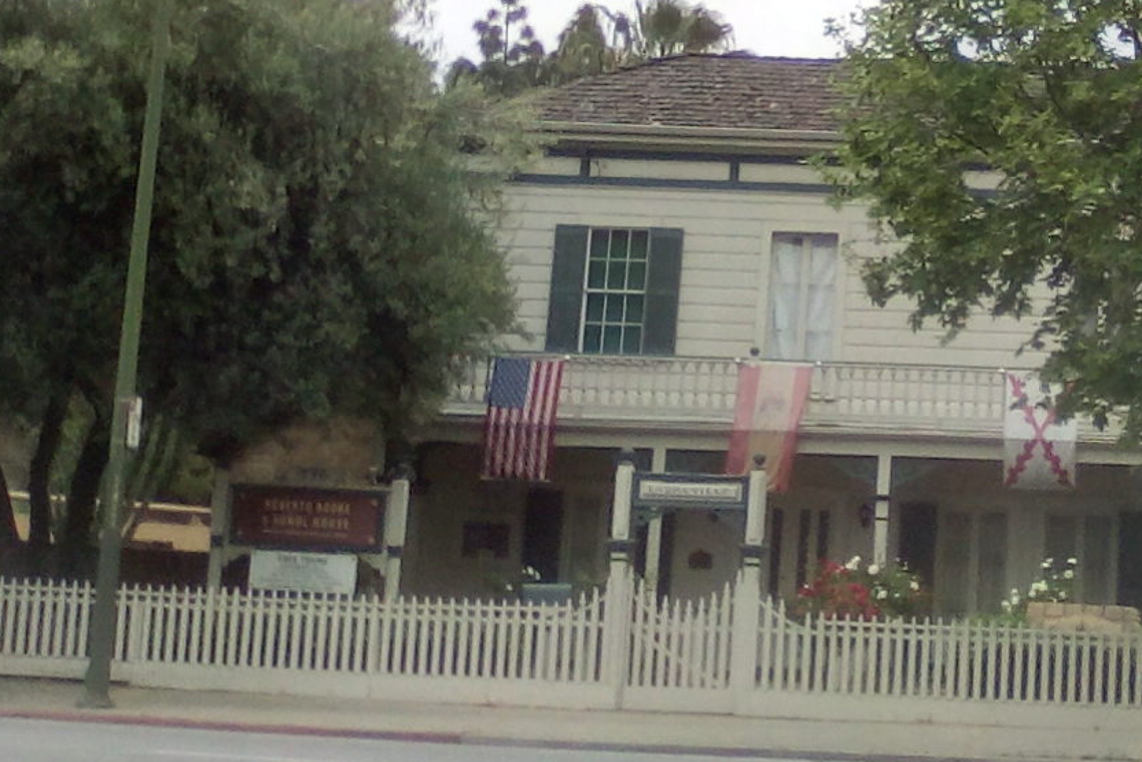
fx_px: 2221
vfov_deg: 19.2
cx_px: 1062
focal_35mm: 70
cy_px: 108
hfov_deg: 27.6
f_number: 2.8
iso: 56
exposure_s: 1/229
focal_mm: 2.9
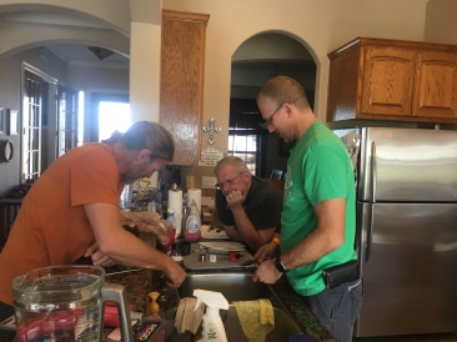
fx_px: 383
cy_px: 171
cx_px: 228
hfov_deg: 61.7
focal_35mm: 29
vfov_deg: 48.2
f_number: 2.2
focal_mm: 4.15
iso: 50
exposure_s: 1/30
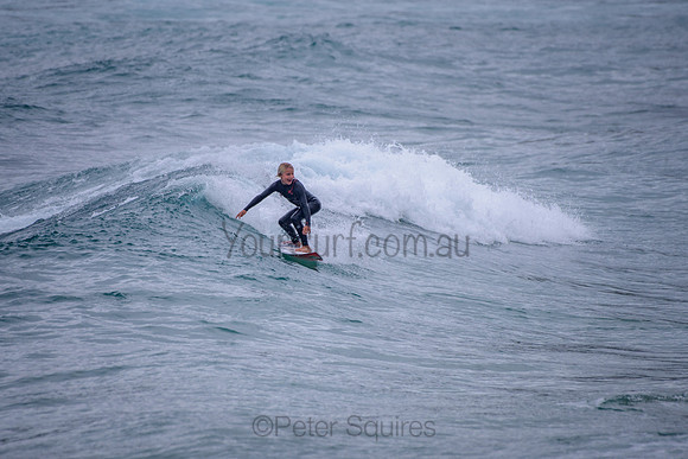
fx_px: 11718
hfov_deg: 3.4
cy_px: 244
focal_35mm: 613
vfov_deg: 2.2
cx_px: 316
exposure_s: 1/2000
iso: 180
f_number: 5.6
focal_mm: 500
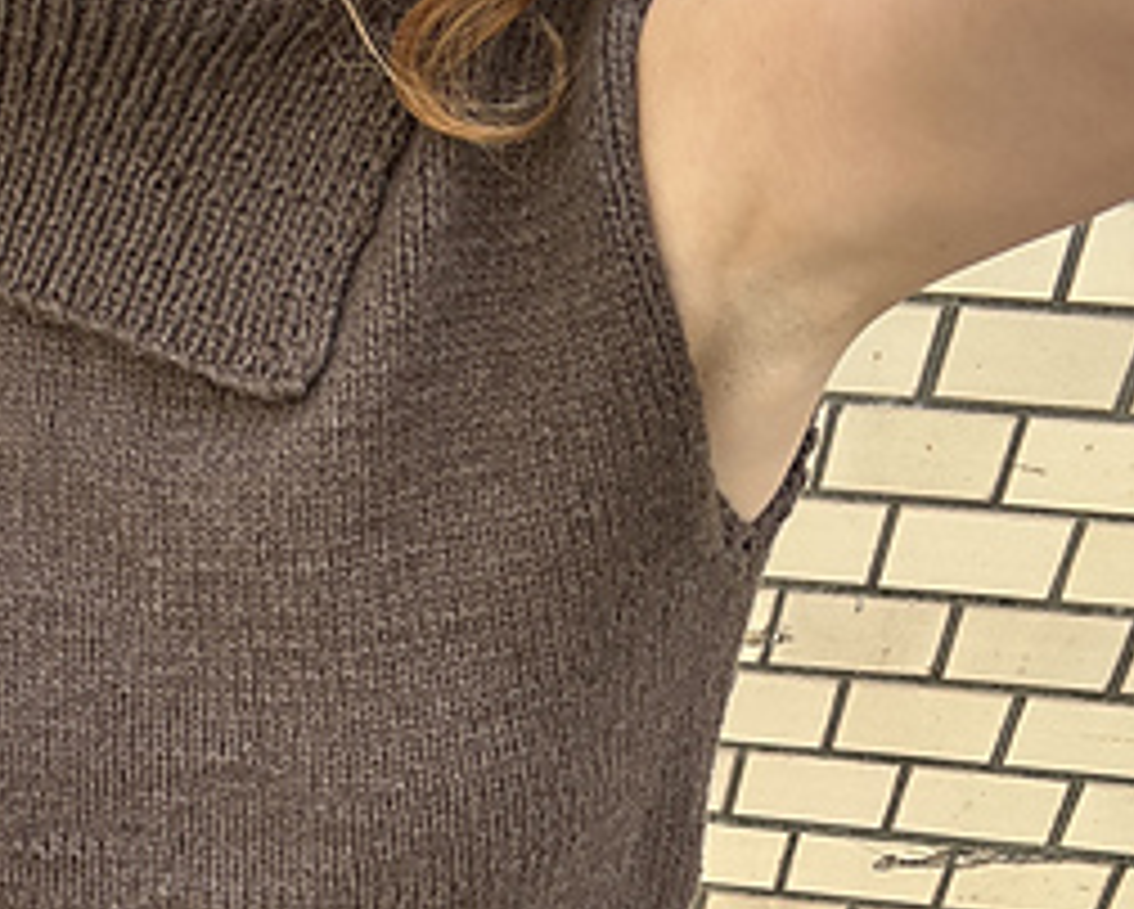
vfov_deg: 24.5
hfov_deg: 31.8
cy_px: 1053
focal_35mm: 57
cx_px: 162
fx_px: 1915
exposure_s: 1/206
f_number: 1.9
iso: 25
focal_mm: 2.69
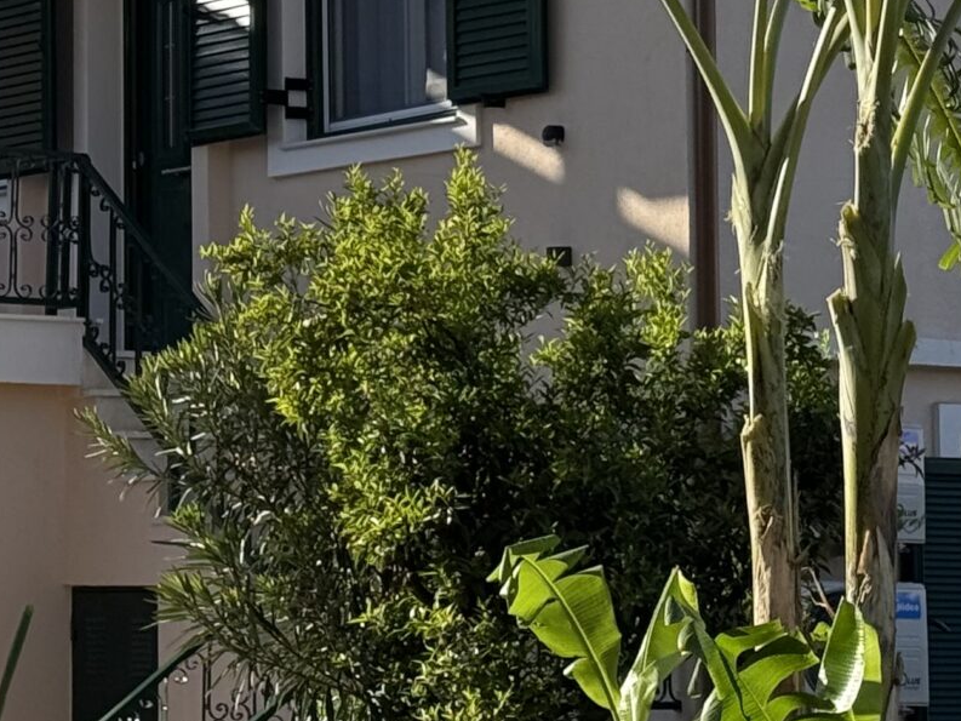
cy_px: 32
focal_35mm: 155
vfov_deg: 9.5
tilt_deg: +7.2
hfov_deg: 12.6
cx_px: 84
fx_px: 4304
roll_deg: -0.7
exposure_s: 1/2762
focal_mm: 6.76
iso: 64
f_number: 1.78
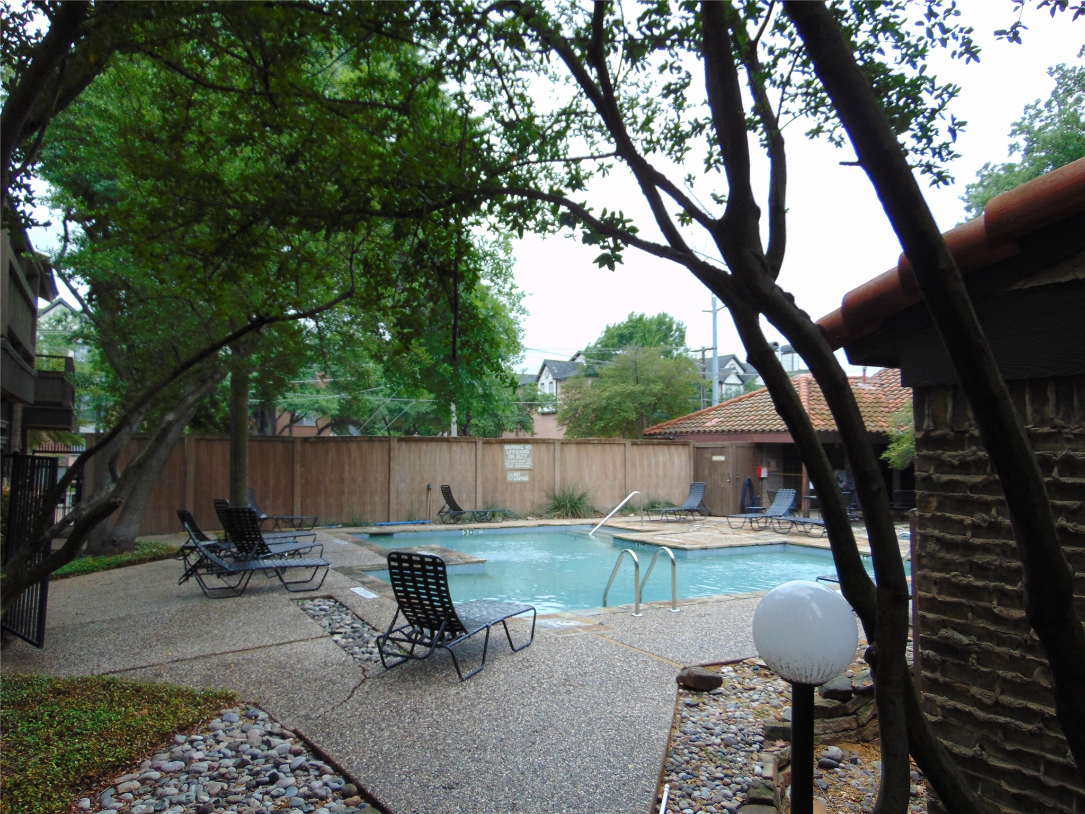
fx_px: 784
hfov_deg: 69.4
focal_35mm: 25
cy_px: 407
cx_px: 542
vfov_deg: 54.9
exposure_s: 1/250
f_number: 3
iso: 80
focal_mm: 4.5
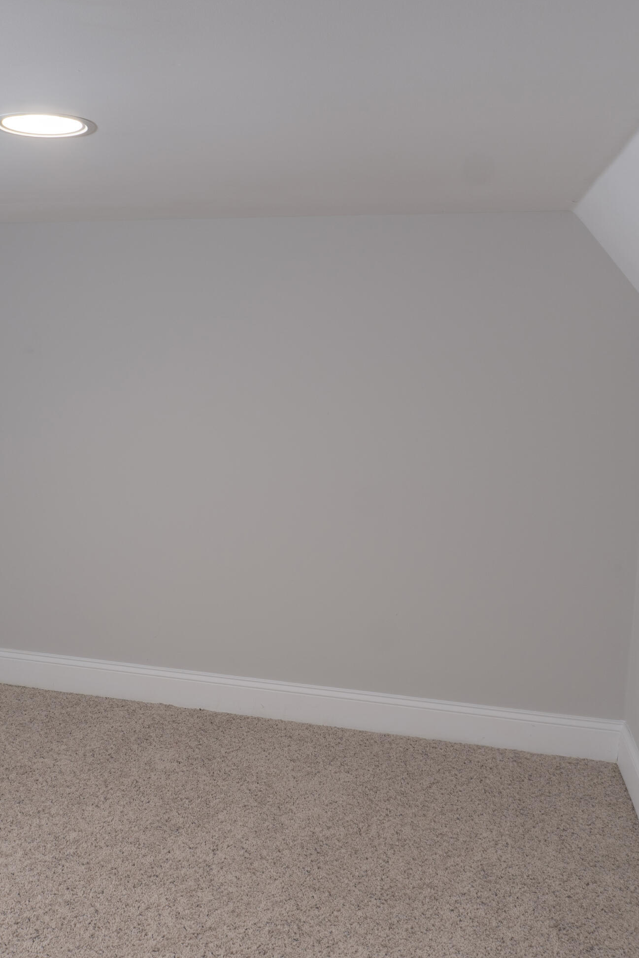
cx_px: 148
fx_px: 985
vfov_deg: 51.9
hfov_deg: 35.0
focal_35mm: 37
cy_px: 470
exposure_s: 1/4
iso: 100
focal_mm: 16
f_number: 8
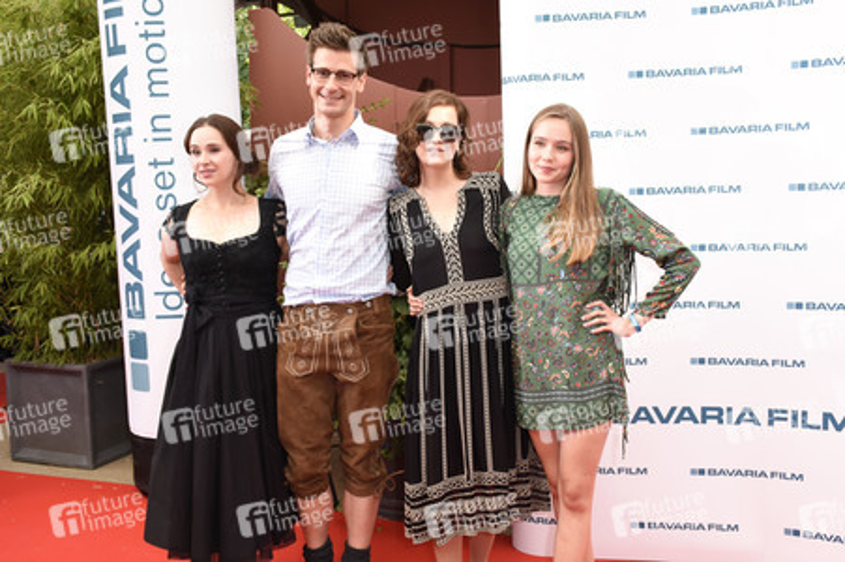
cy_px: 281
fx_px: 844
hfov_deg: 53.2
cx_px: 422
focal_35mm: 36
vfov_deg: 36.8
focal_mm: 24
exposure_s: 1/160
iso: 800
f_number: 6.3
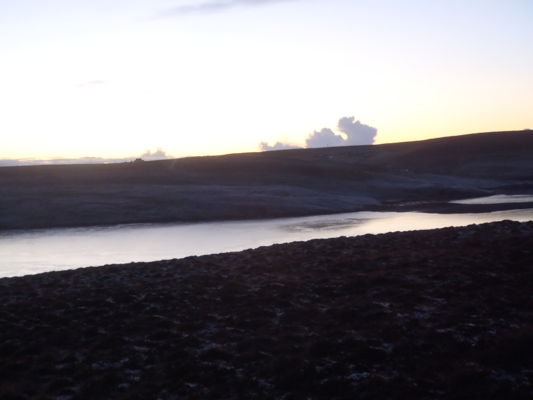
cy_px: 200
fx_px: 754
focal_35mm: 49
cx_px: 266
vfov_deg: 29.7
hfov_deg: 38.9
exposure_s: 1/25
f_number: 4.4
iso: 200
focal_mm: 8.89
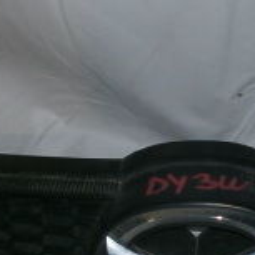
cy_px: 198
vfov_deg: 17.3
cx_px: 188
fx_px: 833
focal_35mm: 100
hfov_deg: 17.3
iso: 125
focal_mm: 4.8
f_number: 2.9
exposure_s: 1/30
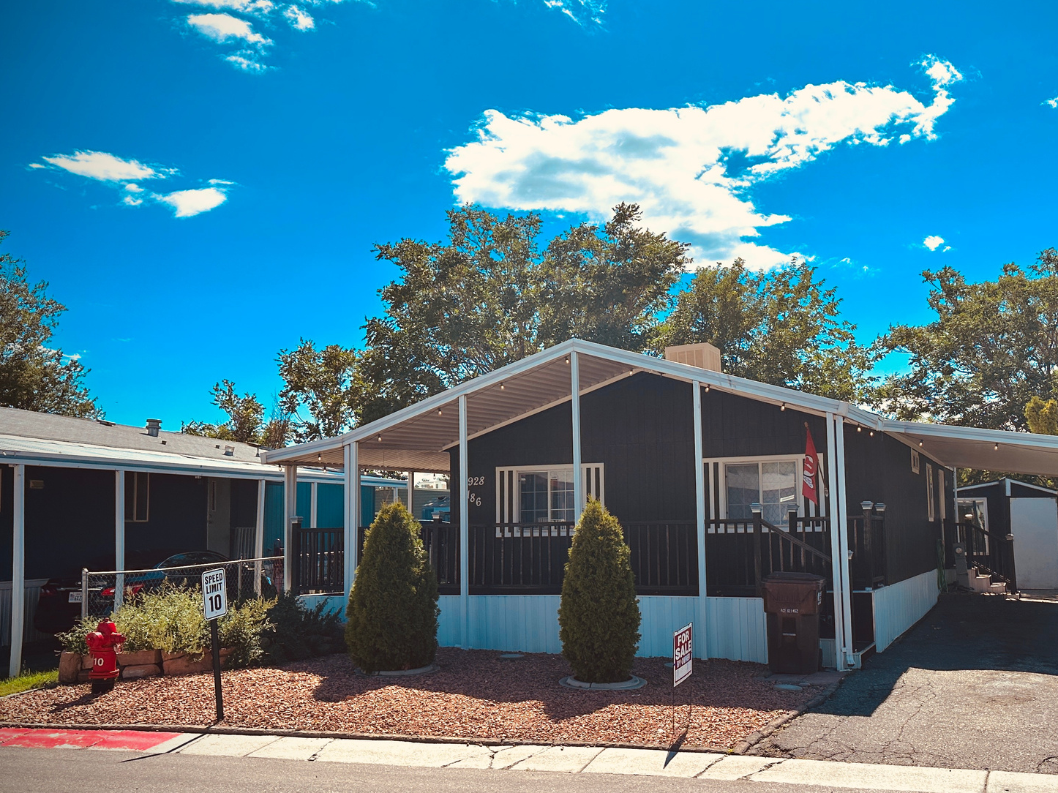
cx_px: 680
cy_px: 429
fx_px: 1039
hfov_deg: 53.2
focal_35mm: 34
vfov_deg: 41.7
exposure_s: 1/7576
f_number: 1.78
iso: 80
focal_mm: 6.86
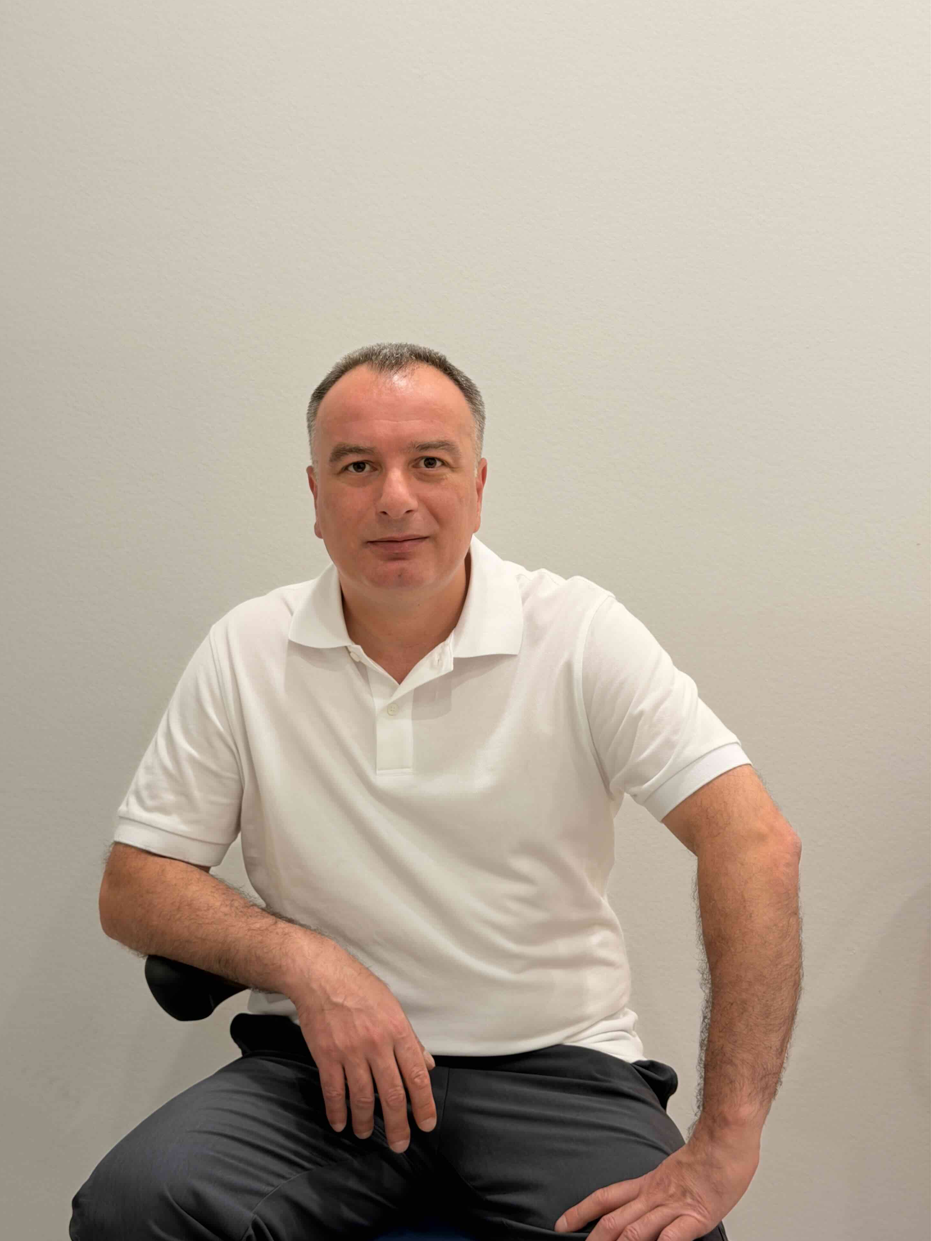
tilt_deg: -2.0
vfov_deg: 38.2
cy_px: 637
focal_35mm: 50
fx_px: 1793
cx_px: 447
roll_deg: +0.2
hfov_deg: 29.1
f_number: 1.78
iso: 50
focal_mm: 6.76
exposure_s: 1/50
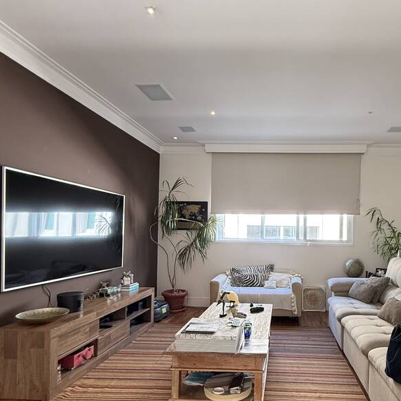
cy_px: 236
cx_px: 273
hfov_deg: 65.2
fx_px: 301
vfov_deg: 66.8
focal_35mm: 23
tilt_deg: +1.2
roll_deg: -1.4
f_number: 2.2
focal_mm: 2.22
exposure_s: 1/99
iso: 320
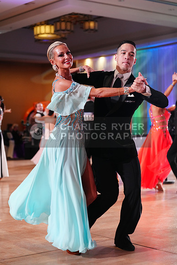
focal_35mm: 70
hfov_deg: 19.5
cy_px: 132
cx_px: 88
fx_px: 516
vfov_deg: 28.8
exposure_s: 1/500
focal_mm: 70
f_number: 2.8
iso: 2000
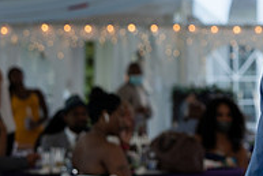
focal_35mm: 219
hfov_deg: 9.2
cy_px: 25
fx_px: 1601
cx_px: 379
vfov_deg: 6.3
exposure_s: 1/200
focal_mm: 70
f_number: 4
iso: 400
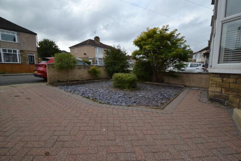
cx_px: 120
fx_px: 100
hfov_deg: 100.4
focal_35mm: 15
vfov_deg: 77.4
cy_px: 80
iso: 100
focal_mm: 10
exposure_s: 1/200
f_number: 7.1
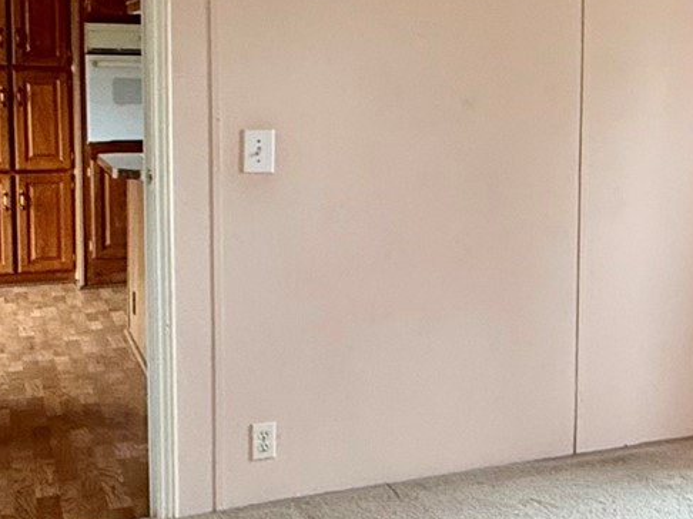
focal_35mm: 59
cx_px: 672
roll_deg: -1.7
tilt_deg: -4.6
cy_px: 188
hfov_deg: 30.7
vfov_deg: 24.7
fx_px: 1181
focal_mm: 2.22
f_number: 2.2
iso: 320
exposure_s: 1/84
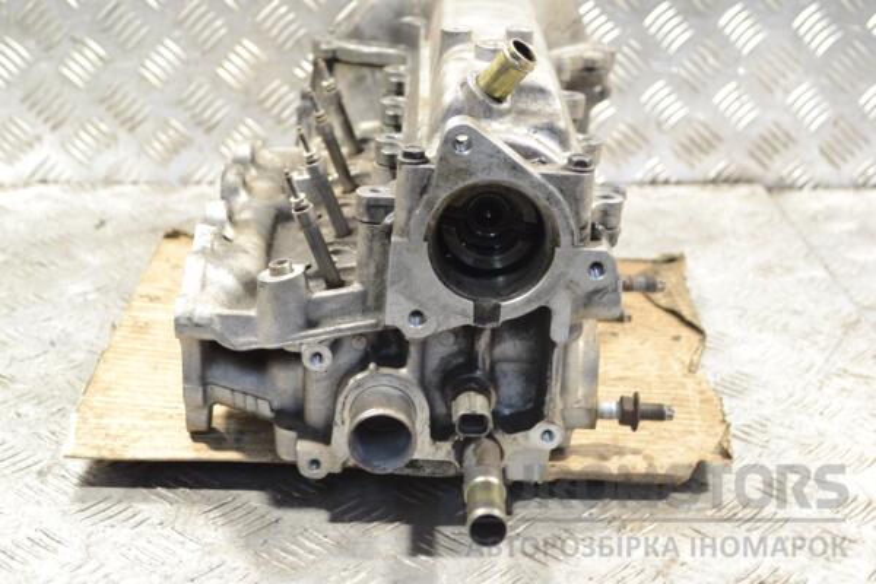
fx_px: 1533
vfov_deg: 21.6
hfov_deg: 31.9
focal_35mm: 63
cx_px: 438
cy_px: 292
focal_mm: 42
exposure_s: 1/30
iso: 720
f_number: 5.3
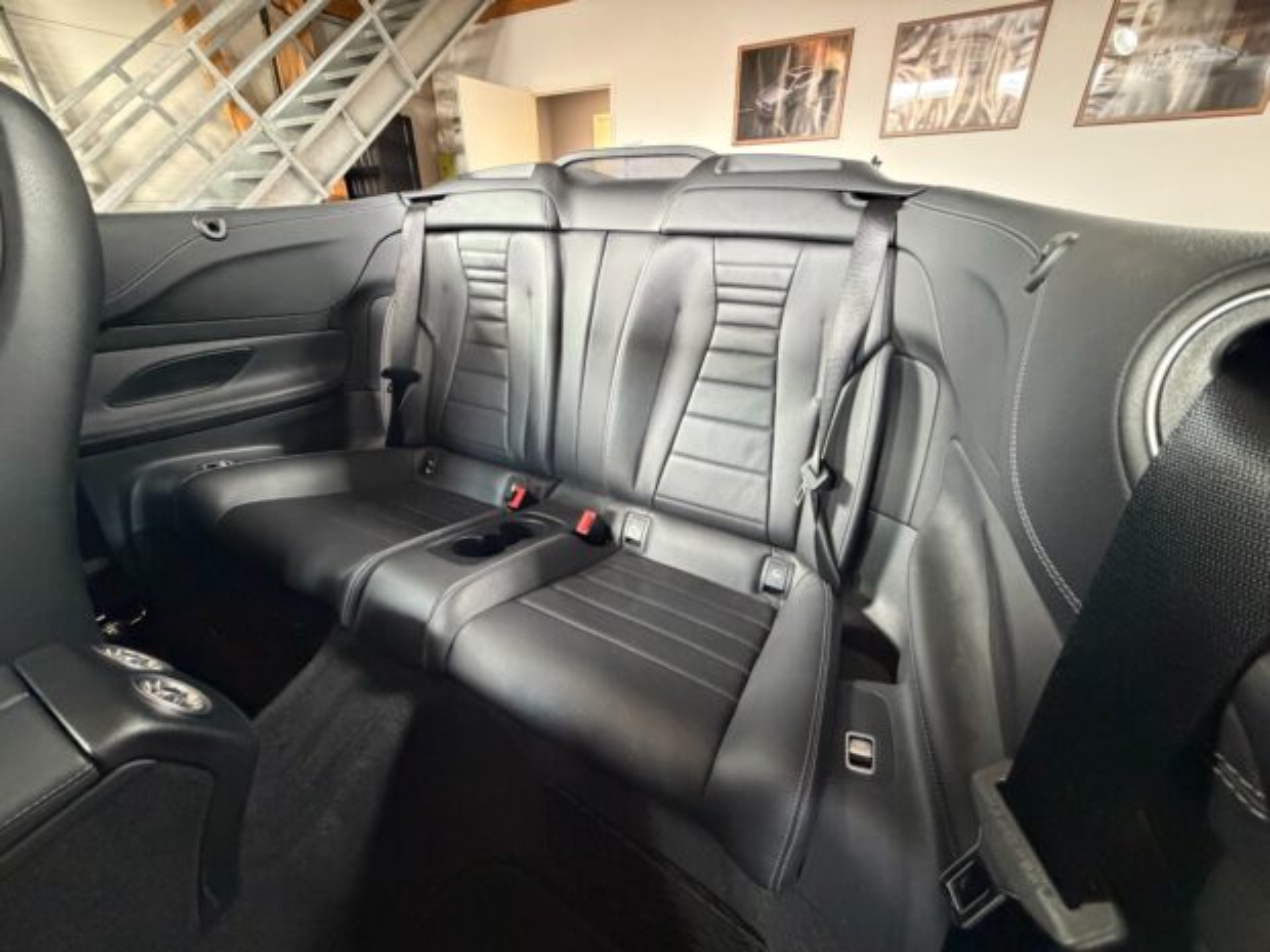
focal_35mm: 14
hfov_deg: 102.1
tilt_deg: -27.6
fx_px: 514
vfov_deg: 85.7
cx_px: 635
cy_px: 476
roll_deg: -0.5
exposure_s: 1/50
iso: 1000
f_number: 2.2
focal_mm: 2.22
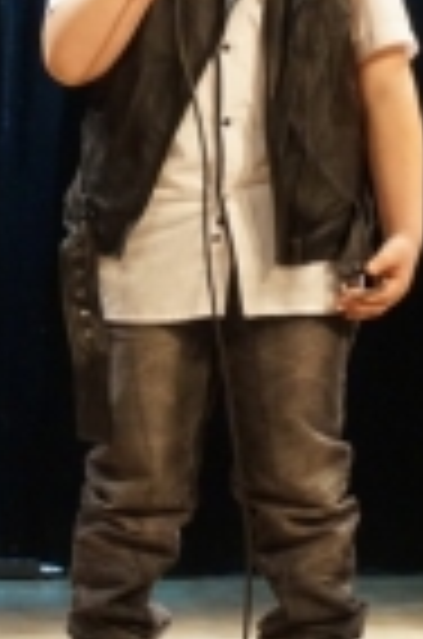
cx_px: 153
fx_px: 3584
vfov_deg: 10.2
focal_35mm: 202
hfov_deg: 6.8
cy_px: 389
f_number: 5.6
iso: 3200
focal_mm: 49
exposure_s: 1/30
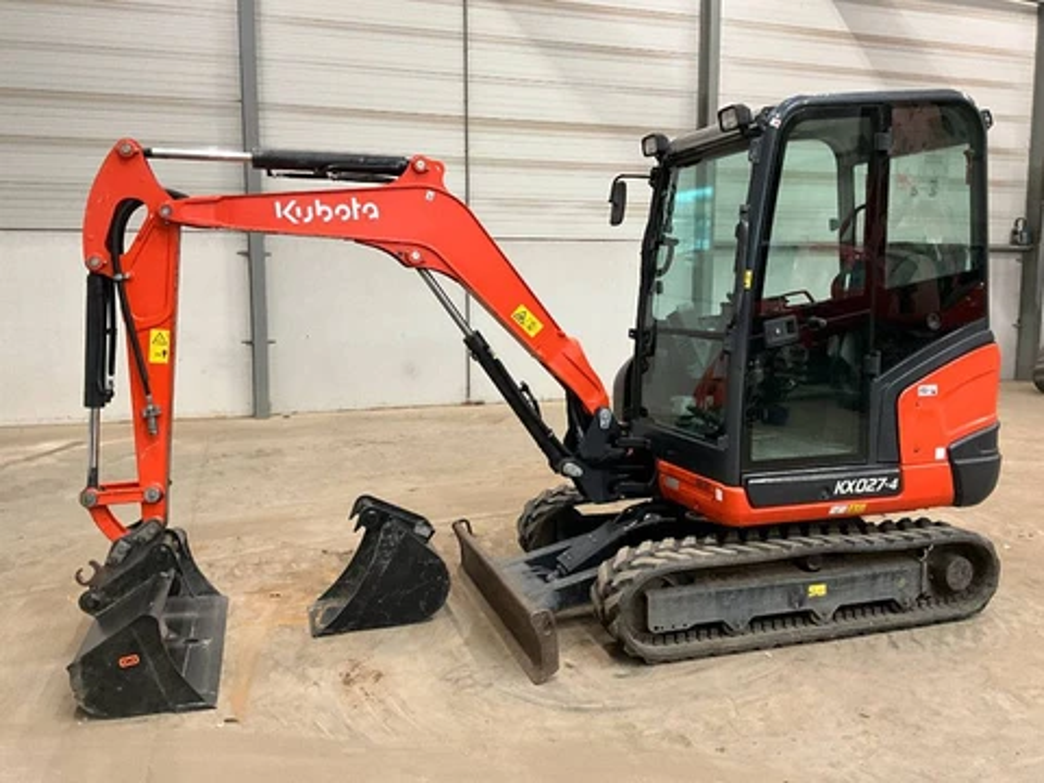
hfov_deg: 61.7
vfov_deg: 48.2
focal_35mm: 29
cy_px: 392
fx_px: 875
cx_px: 522
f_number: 1.8
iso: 200
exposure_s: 1/60
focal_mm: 3
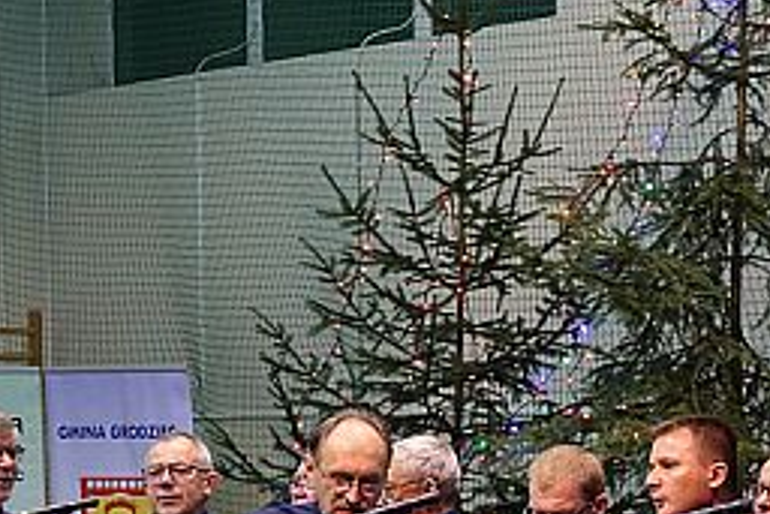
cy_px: 528
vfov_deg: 9.1
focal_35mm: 150
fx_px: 3210
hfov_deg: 13.4
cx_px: 833
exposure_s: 1/15
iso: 800
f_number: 2.8
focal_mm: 21.94
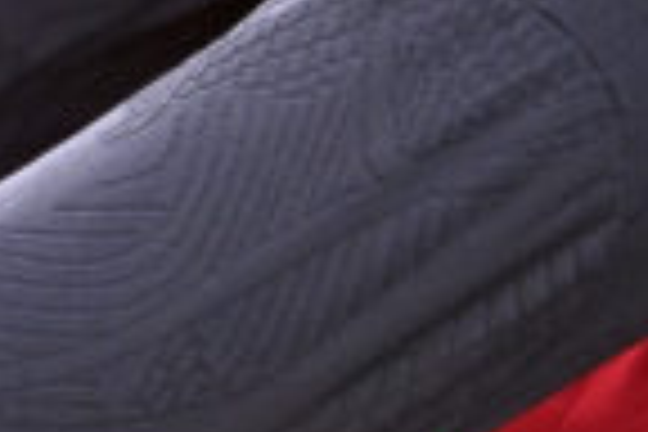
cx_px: -410
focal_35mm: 2837
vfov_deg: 0.5
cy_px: -448
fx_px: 51062
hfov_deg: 0.7
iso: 640
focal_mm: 400
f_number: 2.8
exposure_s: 1/2000
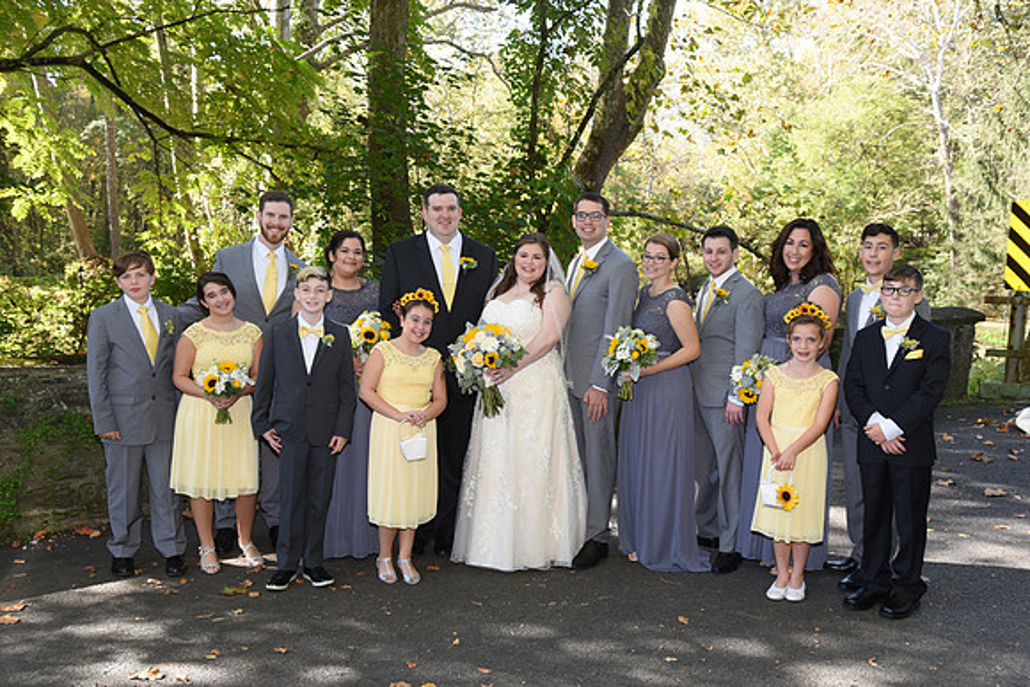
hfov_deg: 54.4
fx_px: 1002
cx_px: 515
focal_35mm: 35
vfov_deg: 37.9
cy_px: 344
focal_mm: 35
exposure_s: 1/200
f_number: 5.6
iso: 640
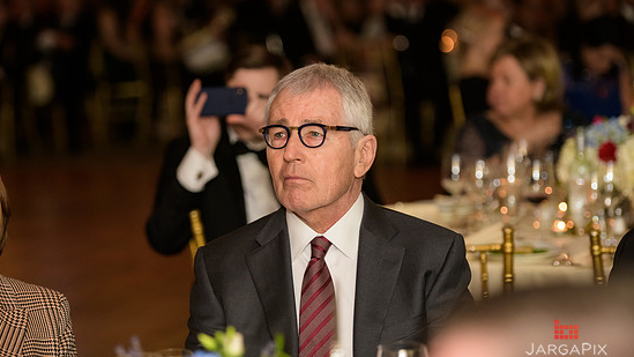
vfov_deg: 9.0
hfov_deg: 15.9
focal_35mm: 135
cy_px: 157
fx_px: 2270
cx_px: 301
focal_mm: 122
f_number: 3.2
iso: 1250
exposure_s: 1/125
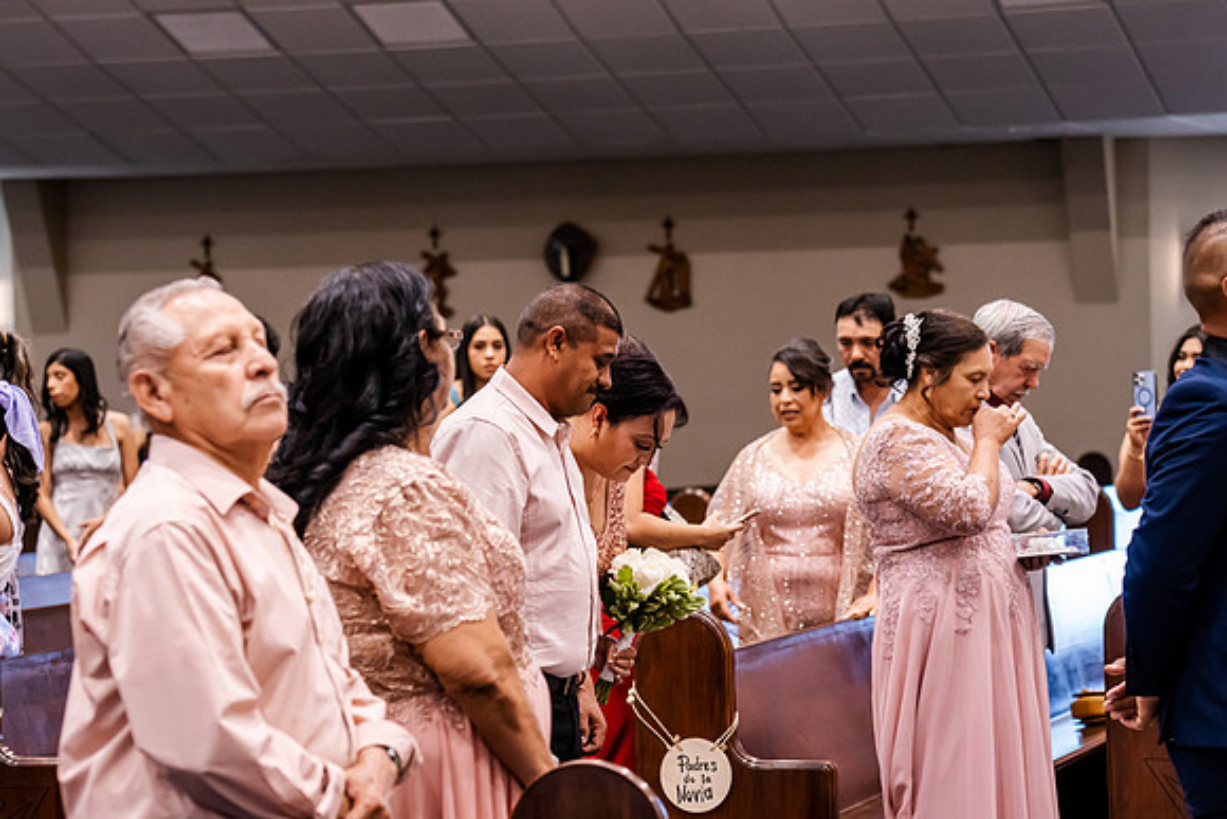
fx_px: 3818
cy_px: 410
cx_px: 614
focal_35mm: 112
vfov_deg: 12.2
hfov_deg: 18.3
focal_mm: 75
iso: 2000
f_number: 3.5
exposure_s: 1/200
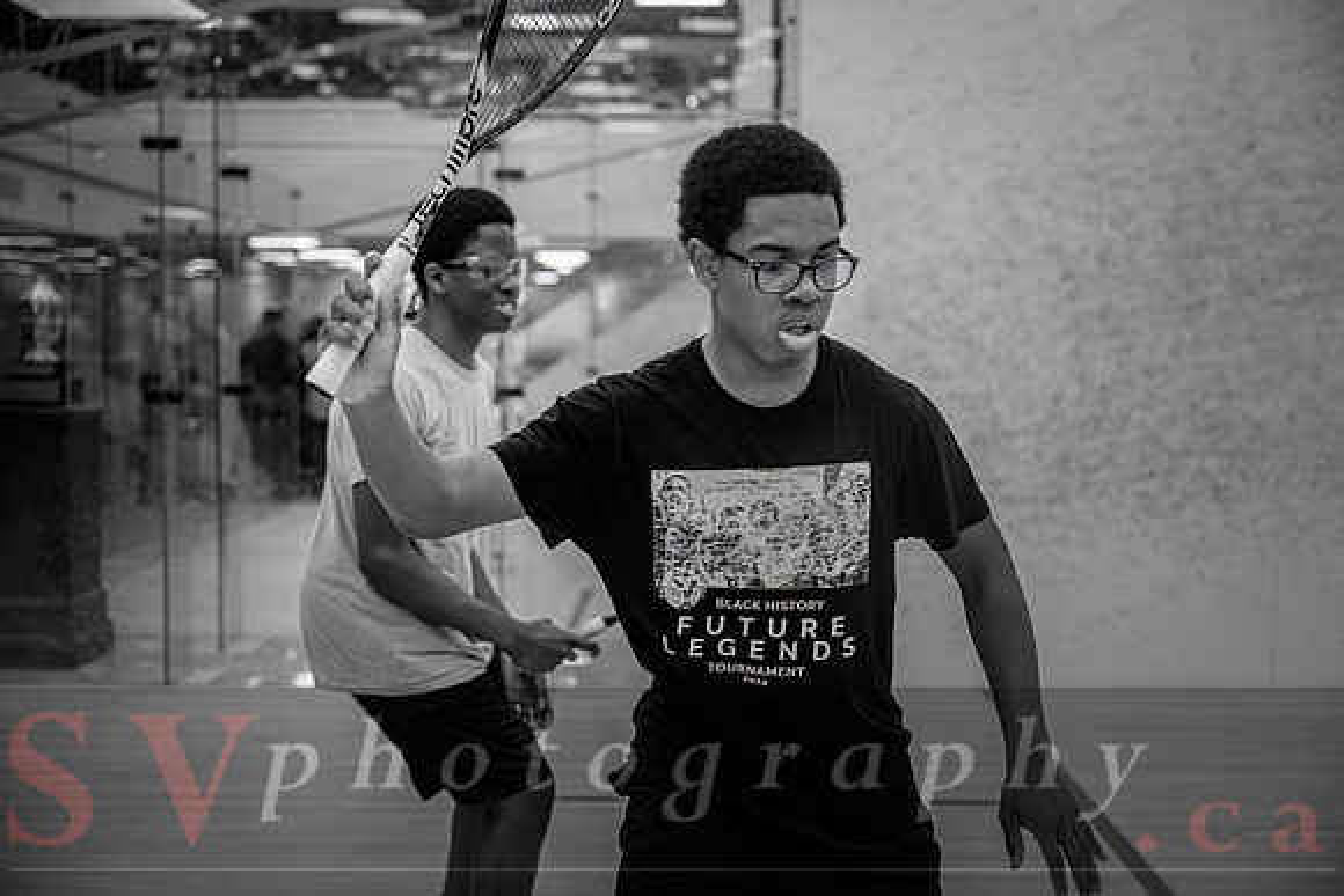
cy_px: 448
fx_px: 1718
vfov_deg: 29.3
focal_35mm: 46
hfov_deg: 42.7
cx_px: 672
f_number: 2.8
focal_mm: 46
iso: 1600
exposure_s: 1/320
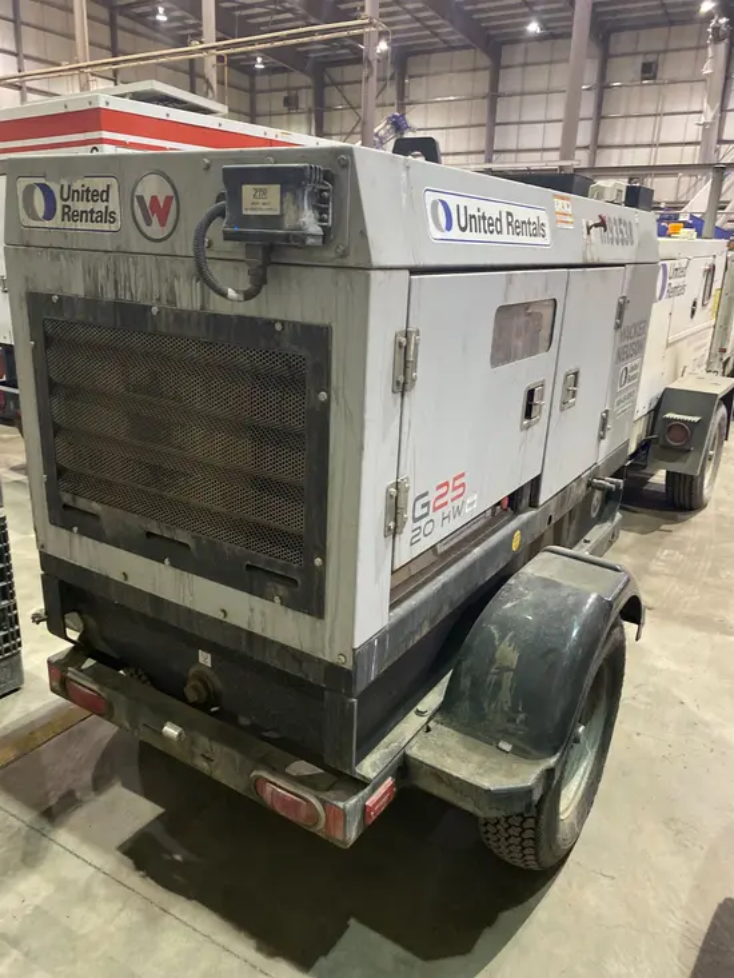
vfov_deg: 67.3
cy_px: 489
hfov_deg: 53.1
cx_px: 367
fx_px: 735
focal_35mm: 26
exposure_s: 1/30
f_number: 1.8
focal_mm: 4.25
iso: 500
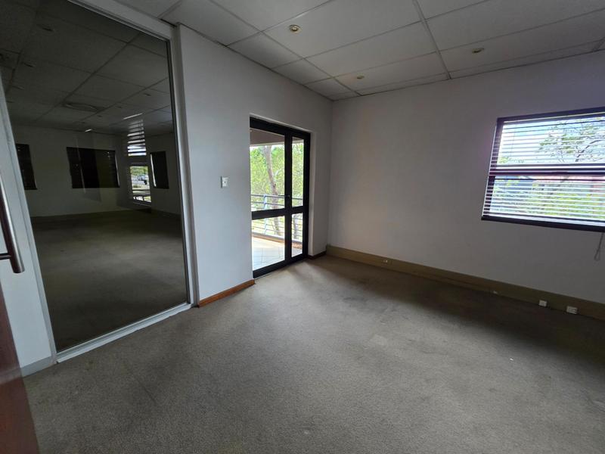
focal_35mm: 13
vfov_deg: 89.9
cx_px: 302
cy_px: 227
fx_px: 227
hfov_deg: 106.2
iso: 250
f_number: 1.9
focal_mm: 2.2
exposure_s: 1/100
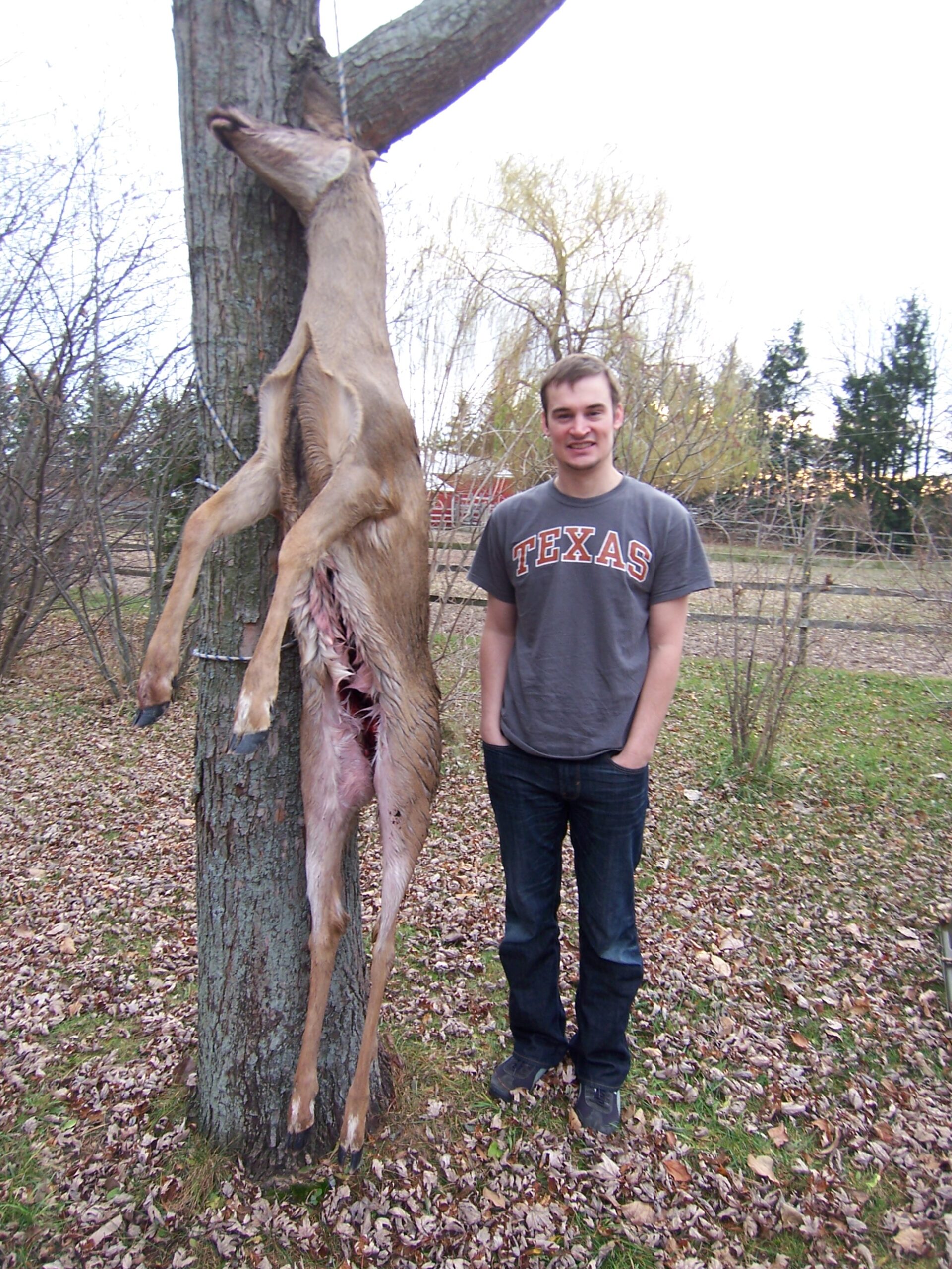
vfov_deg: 73.9
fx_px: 843
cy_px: 634
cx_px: 476
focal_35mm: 23
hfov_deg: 58.9
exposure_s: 1/30
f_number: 2.8
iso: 64
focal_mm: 3.8
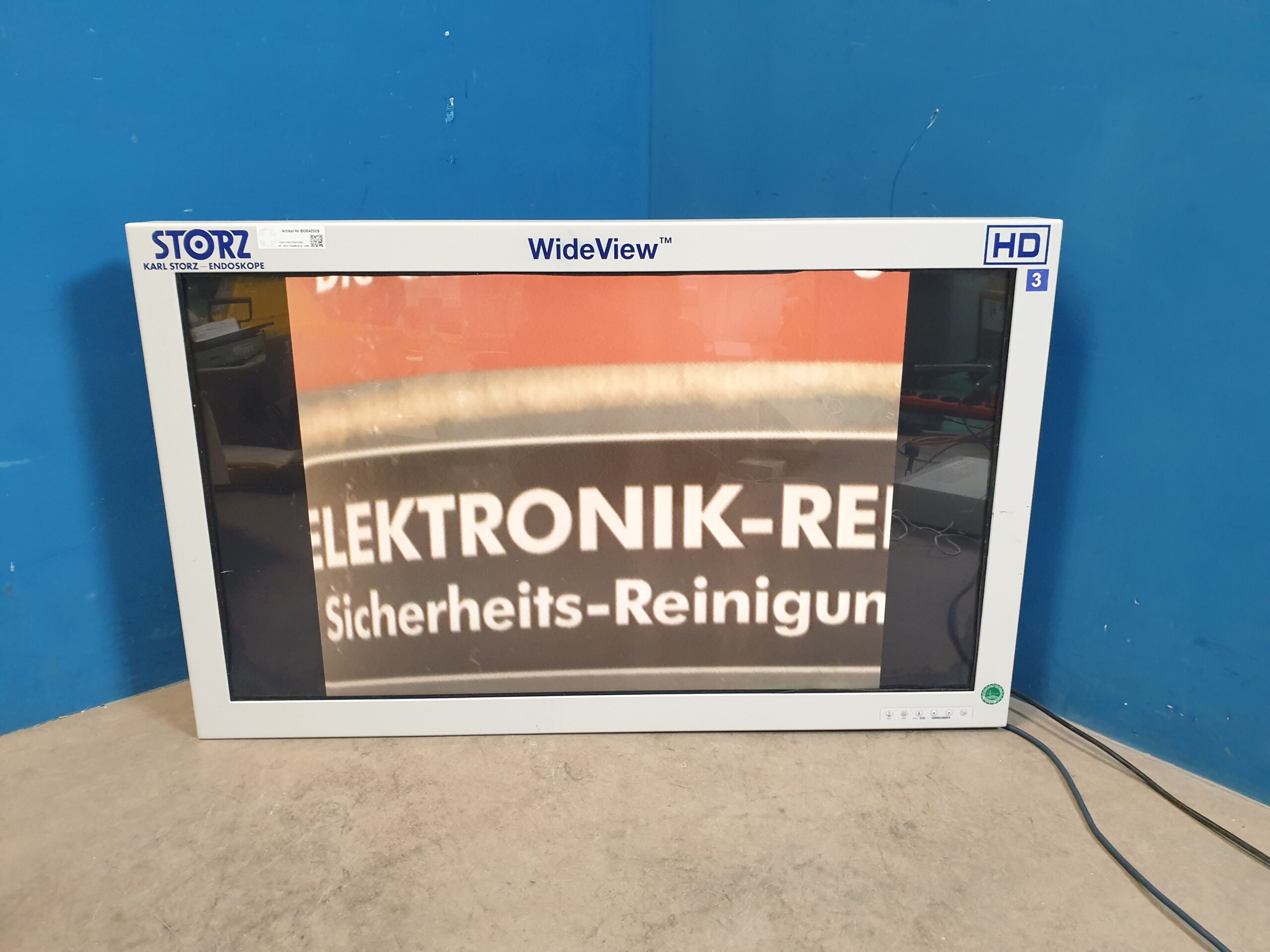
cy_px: 476
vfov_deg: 53.1
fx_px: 954
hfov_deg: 67.3
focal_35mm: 26
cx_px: 635
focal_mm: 4.3
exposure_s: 1/50
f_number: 2.4
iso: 400
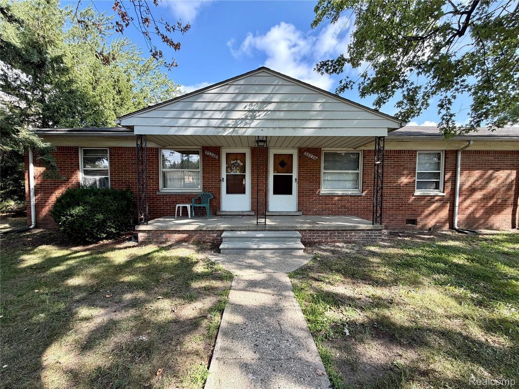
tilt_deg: -2.4
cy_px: 194
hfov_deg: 102.1
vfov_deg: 85.7
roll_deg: +0.0
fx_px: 210
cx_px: 260
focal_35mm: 14
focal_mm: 2.22
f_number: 2.2
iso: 50
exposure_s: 1/368
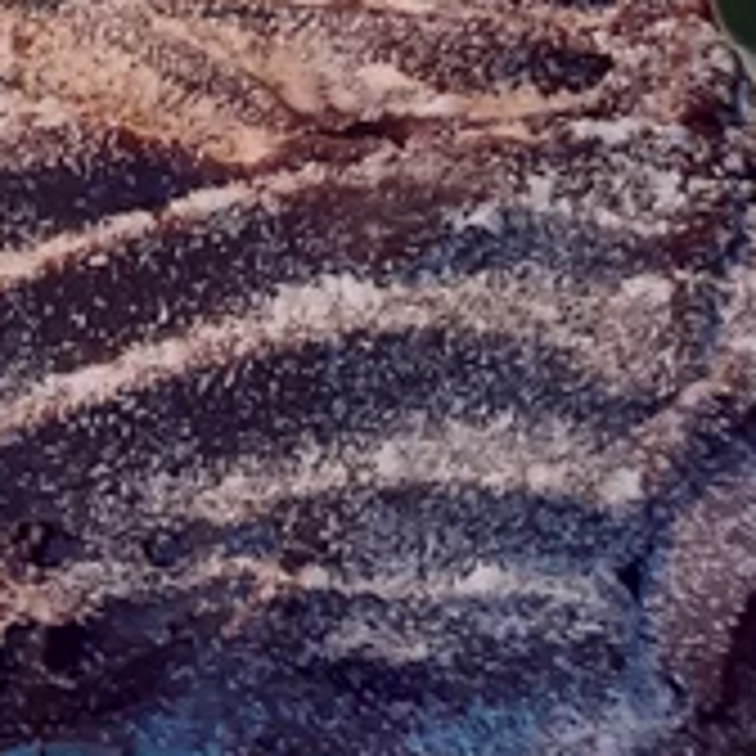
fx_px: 3089
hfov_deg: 13.0
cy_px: -648
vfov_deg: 12.6
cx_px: -486
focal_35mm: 125
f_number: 1.9
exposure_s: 1/33
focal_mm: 3.6
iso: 200
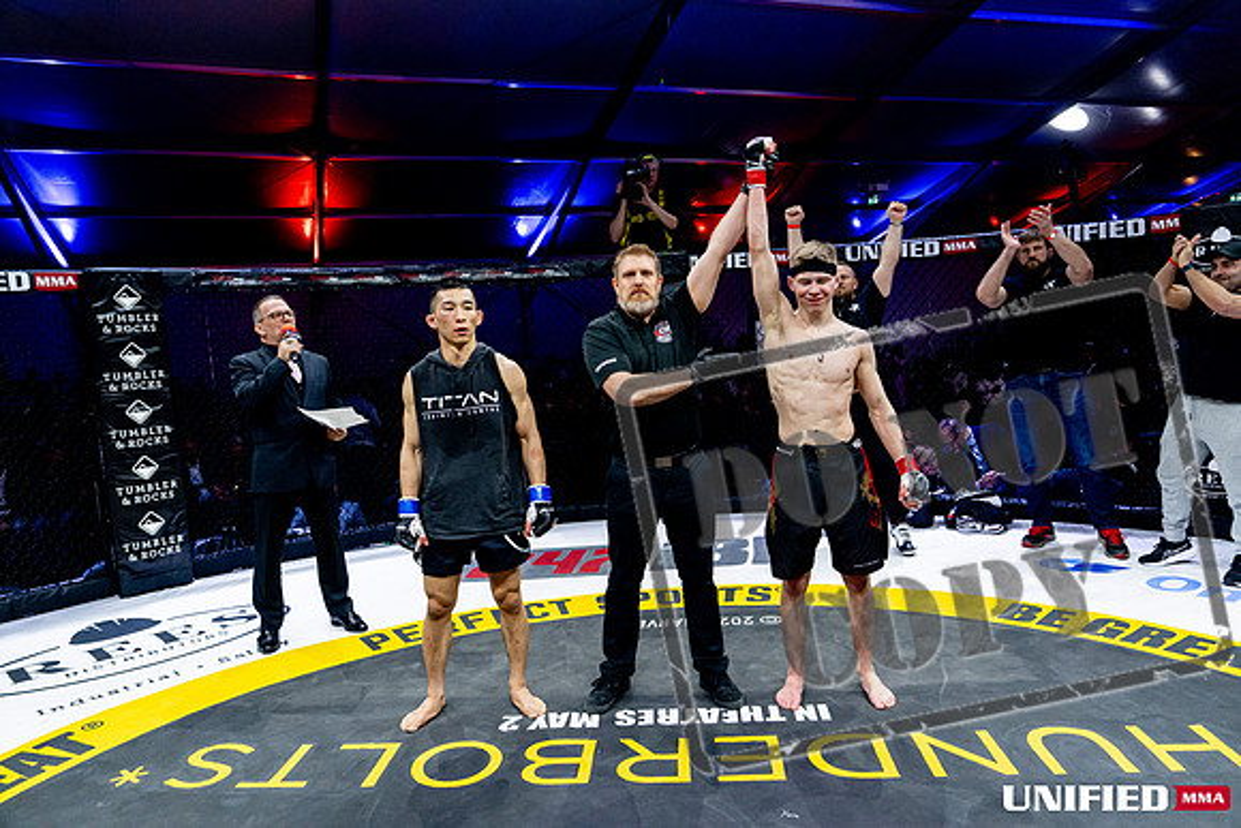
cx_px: 620
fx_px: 862
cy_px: 414
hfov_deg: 71.5
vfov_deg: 51.3
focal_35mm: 25
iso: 3200
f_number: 2.8
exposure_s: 1/1250
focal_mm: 25
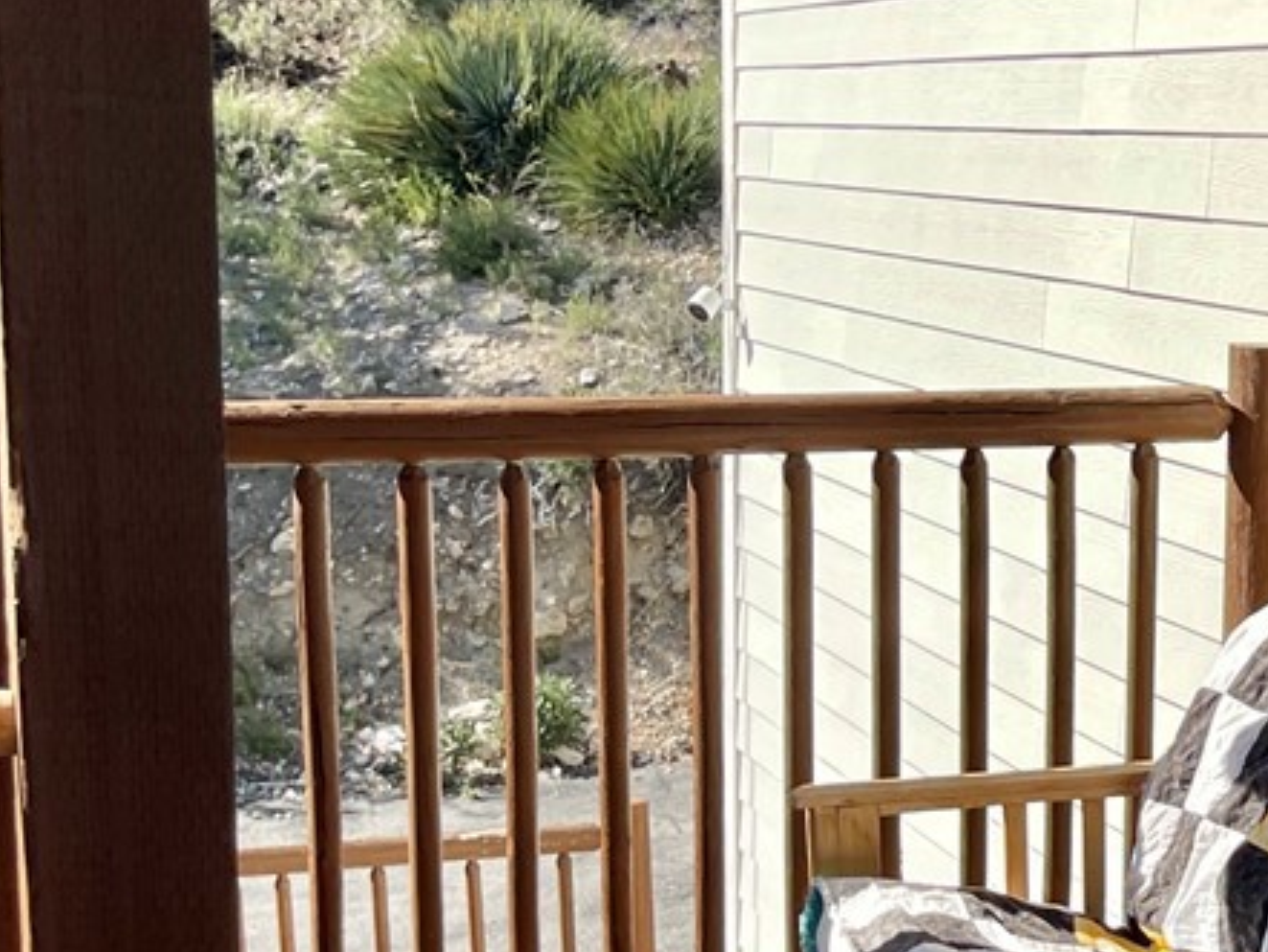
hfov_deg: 30.4
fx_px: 2125
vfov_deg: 25.2
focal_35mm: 58
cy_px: 384
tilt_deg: -4.3
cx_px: 1327
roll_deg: -2.9
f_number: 1.6
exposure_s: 1/1119
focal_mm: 5.1
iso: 32
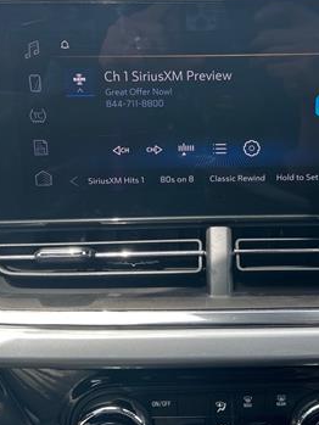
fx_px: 540
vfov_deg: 42.4
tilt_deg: -17.9
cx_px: 225
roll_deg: -0.6
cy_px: 146
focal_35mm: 44
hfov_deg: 32.5
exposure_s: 1/303
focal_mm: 6.86
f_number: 1.78
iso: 80
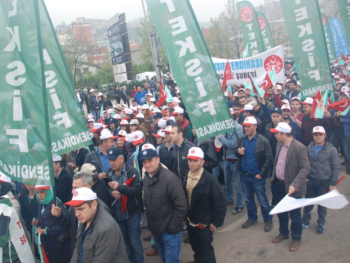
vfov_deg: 46.8
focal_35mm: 30
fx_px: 303
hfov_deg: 59.8
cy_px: 132
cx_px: 158
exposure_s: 1/125
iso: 125
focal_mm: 18
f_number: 5.6
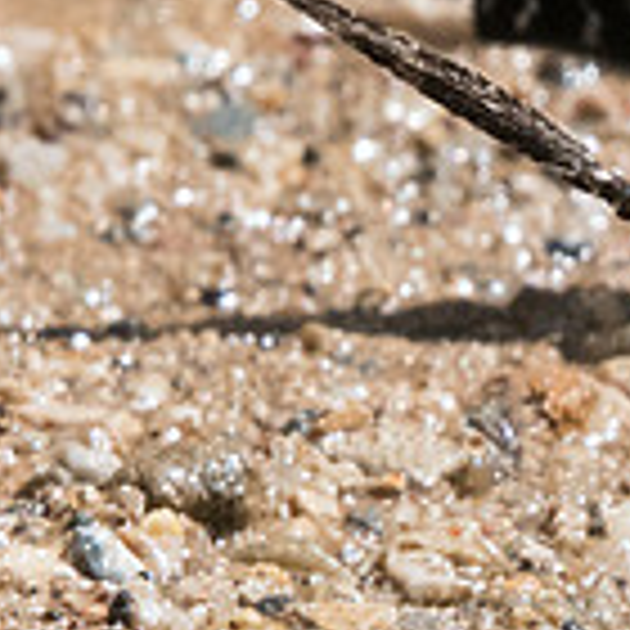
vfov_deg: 0.6
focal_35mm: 3099
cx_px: 1220
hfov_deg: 0.6
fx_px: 63810
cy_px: 300
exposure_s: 1/800
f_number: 16
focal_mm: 400
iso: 1600
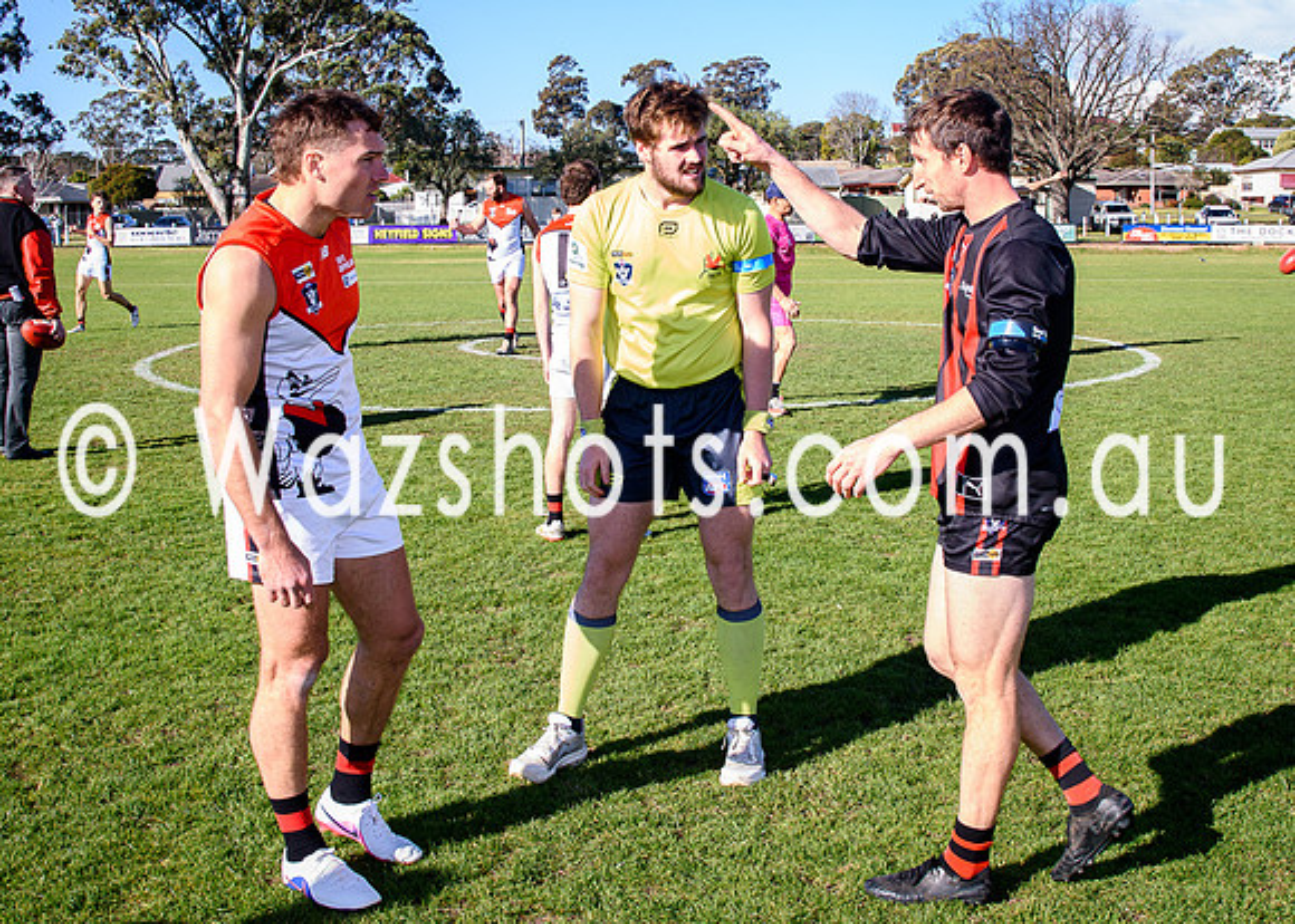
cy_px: 400
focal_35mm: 42
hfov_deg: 45.8
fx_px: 1532
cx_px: 705
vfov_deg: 33.5
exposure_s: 1/160
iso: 100
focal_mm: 16
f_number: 5.6
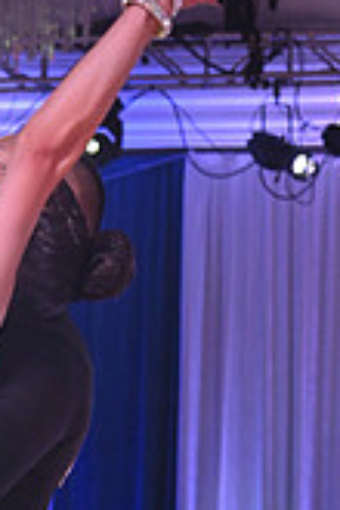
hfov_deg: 7.0
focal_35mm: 193
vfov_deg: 10.4
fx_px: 2734
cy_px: 705
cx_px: -236
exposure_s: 1/320
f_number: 5
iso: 2500
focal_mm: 55
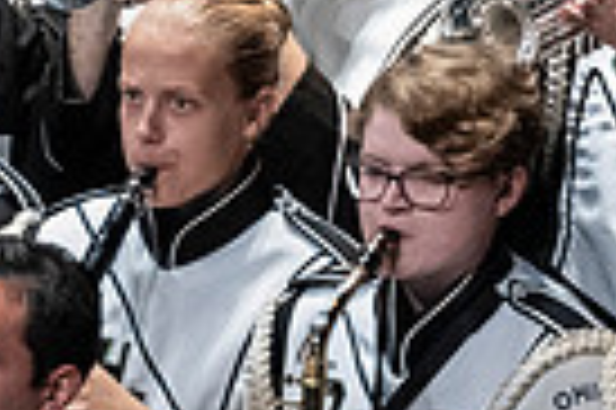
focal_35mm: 1274
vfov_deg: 1.1
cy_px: -203
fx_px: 21773
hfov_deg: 1.6
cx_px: 1165
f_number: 4
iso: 4000
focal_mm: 200
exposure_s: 1/500
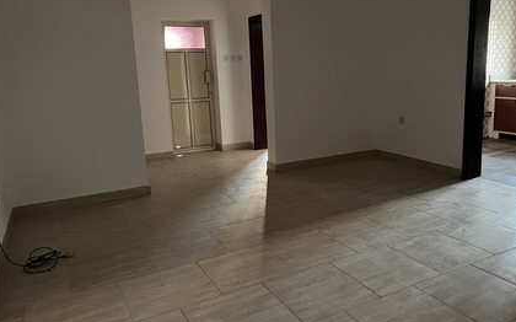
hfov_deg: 62.9
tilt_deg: -9.9
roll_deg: +1.8
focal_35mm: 30
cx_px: 275
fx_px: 422
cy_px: 143
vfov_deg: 41.7
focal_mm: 5.7
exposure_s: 1/31
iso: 640
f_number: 1.5
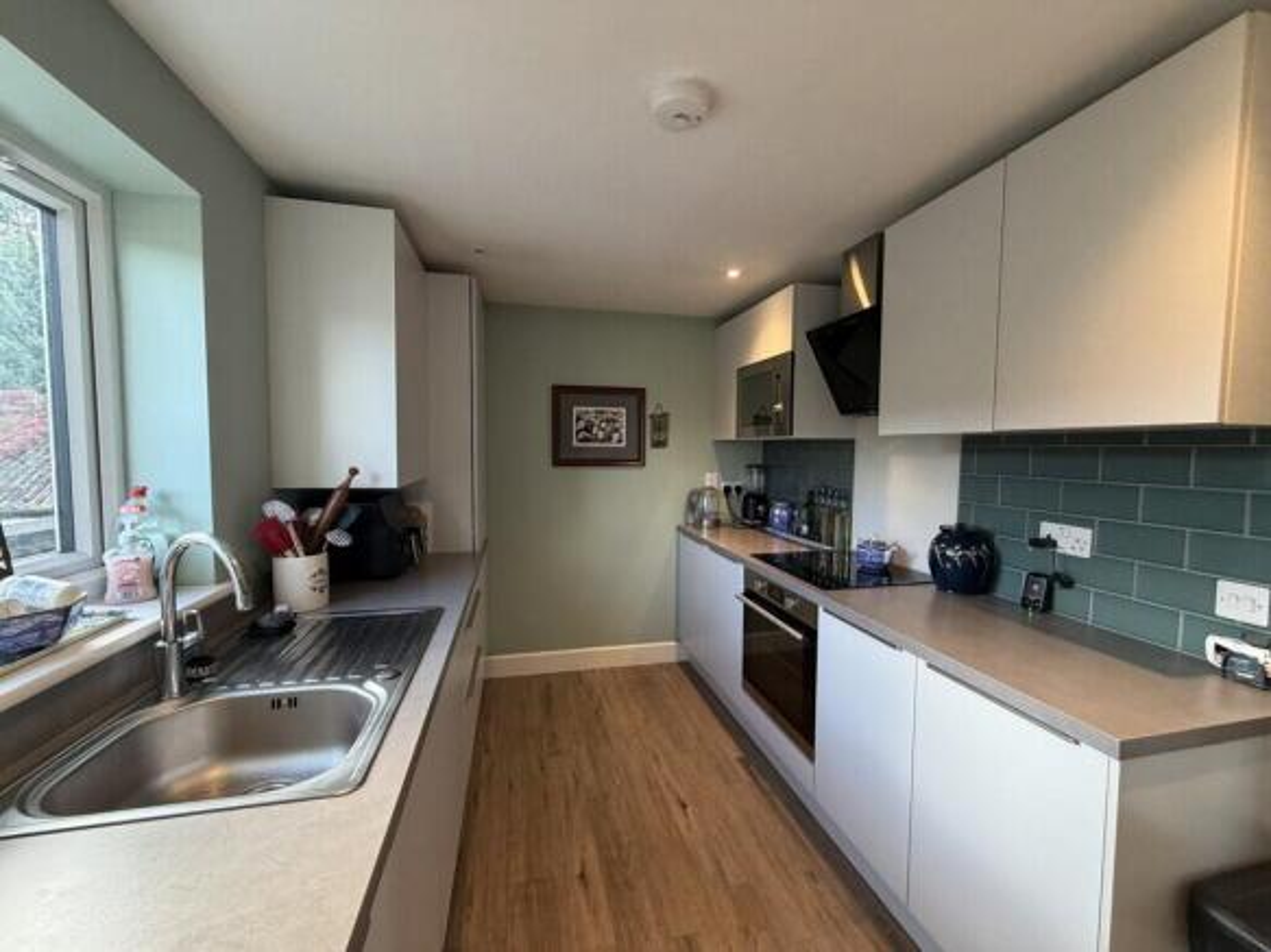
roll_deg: -0.9
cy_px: 476
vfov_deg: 85.7
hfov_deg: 102.1
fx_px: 514
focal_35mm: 14
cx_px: 636
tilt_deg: -0.6
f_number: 2.2
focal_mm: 2.22
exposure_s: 1/100
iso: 250
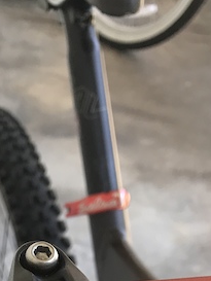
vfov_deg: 16.2
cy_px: 480
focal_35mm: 105
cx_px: -34
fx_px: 853
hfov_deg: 13.7
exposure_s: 1/129
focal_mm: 3.99
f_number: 1.8
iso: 20
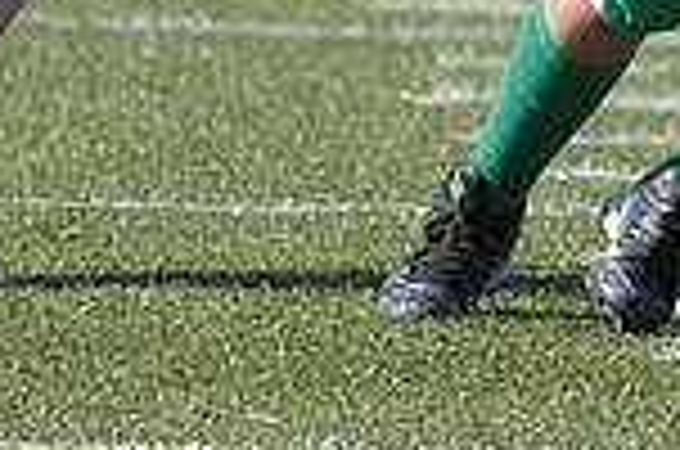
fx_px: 26144
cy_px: -389
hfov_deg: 1.5
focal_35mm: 1387
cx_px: 1018
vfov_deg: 1.0
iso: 640
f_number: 4
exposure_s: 1/3200
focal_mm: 240
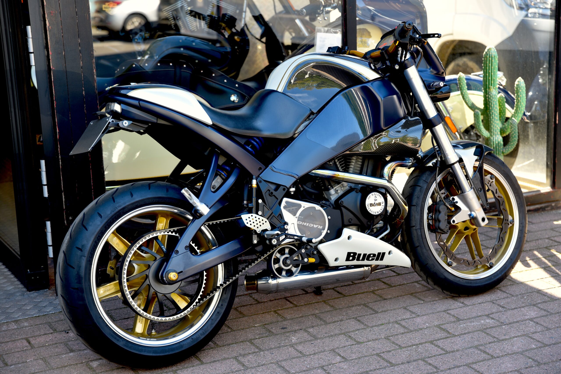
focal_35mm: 70
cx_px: 280
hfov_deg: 28.8
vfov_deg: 19.5
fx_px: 1091
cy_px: 187
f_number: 3.5
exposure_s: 1/60
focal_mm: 70
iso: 100
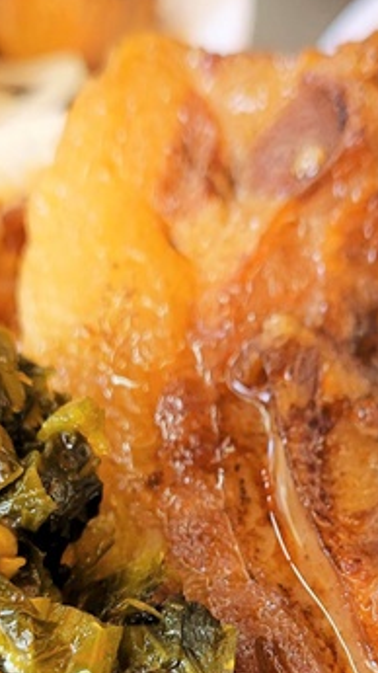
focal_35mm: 82
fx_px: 1461
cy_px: 534
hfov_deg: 14.7
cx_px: 216
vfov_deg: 25.5
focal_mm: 5.4
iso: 125
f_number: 1.8
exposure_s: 1/120
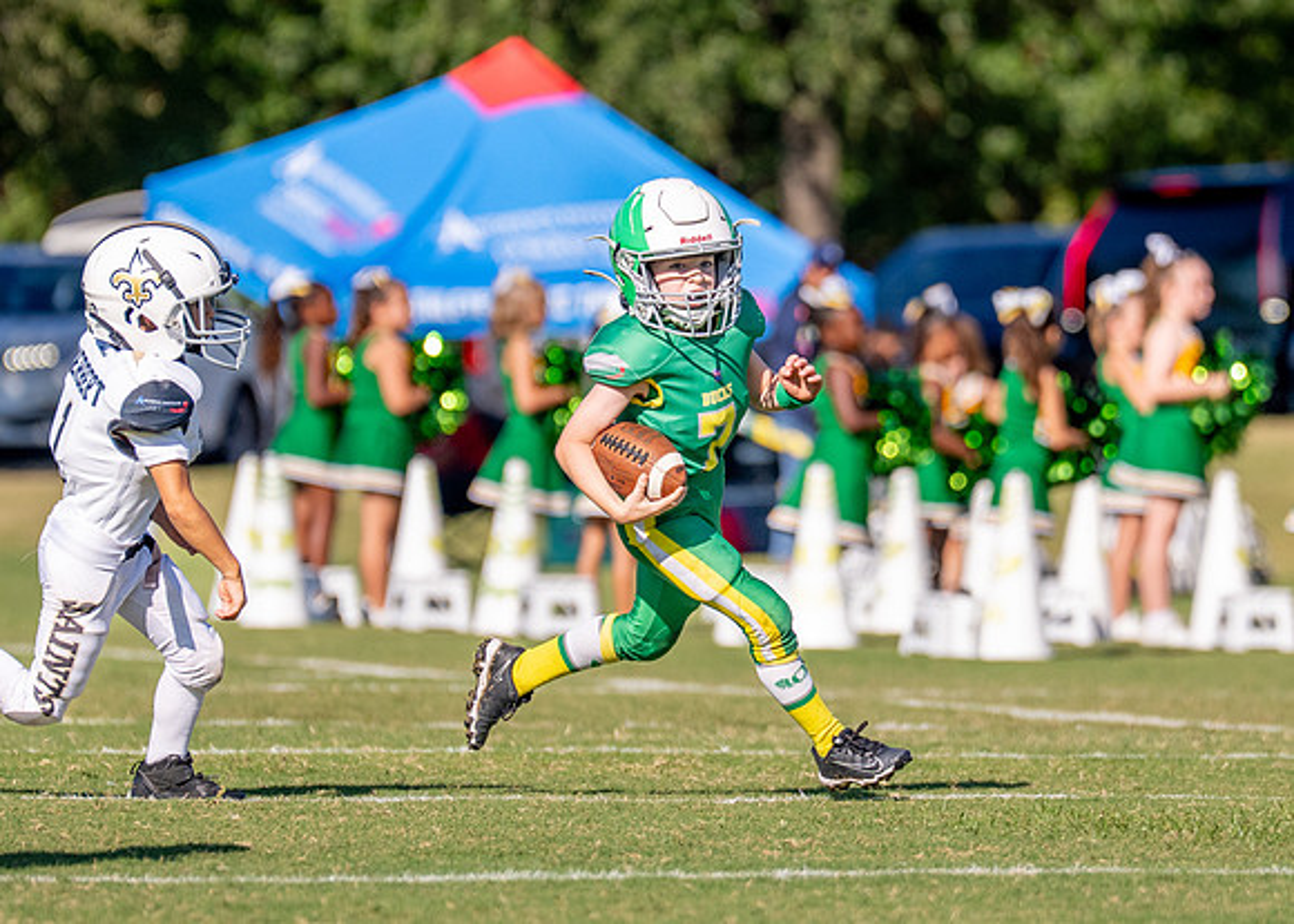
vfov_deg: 3.0
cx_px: 788
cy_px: 340
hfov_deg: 4.2
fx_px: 17552
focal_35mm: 478
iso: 250
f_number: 2.8
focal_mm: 200
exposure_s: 1/5000
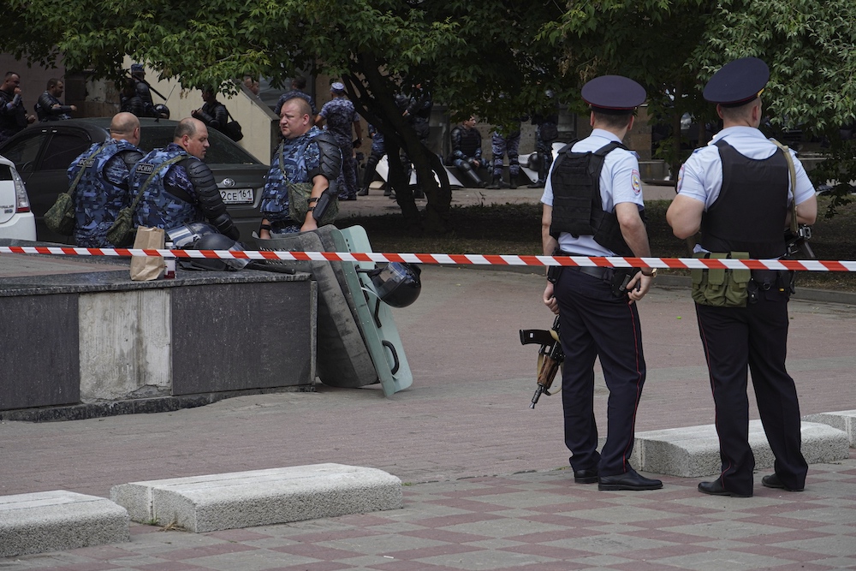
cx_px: 428
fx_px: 2604
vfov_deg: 12.5
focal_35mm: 110
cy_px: 286
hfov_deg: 18.7
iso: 250
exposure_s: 1/800
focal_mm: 73
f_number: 5.6
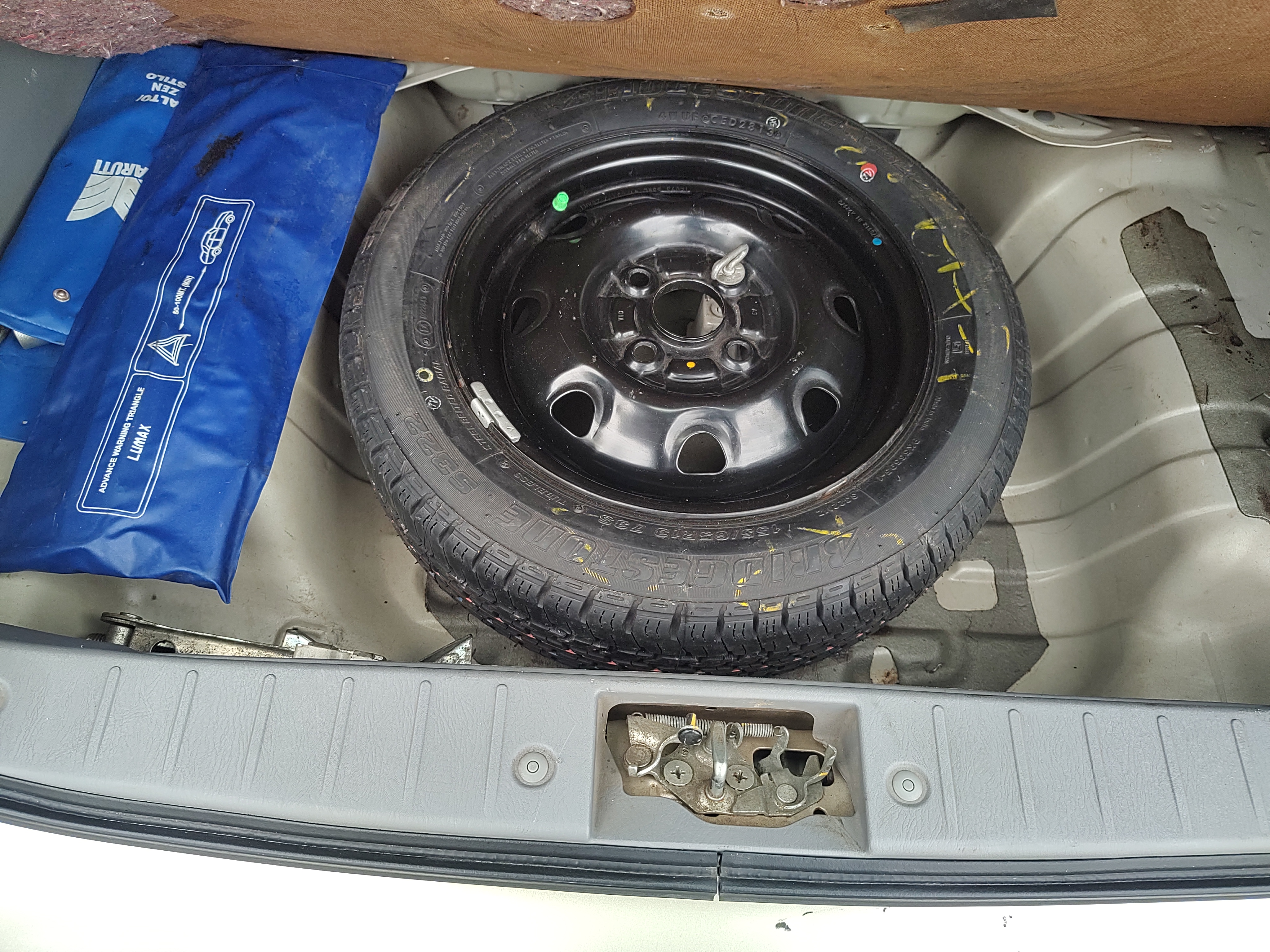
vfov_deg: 58.9
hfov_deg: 73.9
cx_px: 635
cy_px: 476
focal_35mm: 23
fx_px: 844
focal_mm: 5.56
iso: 100
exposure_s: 1/224
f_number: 1.8
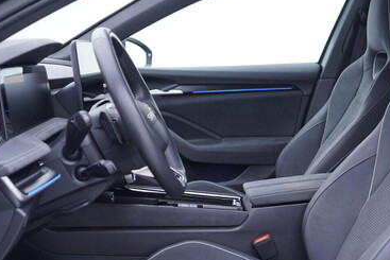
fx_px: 585
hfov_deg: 36.6
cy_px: 182
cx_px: 244
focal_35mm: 54
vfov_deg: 24.9
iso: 250
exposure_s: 1/40
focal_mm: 24
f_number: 2.8
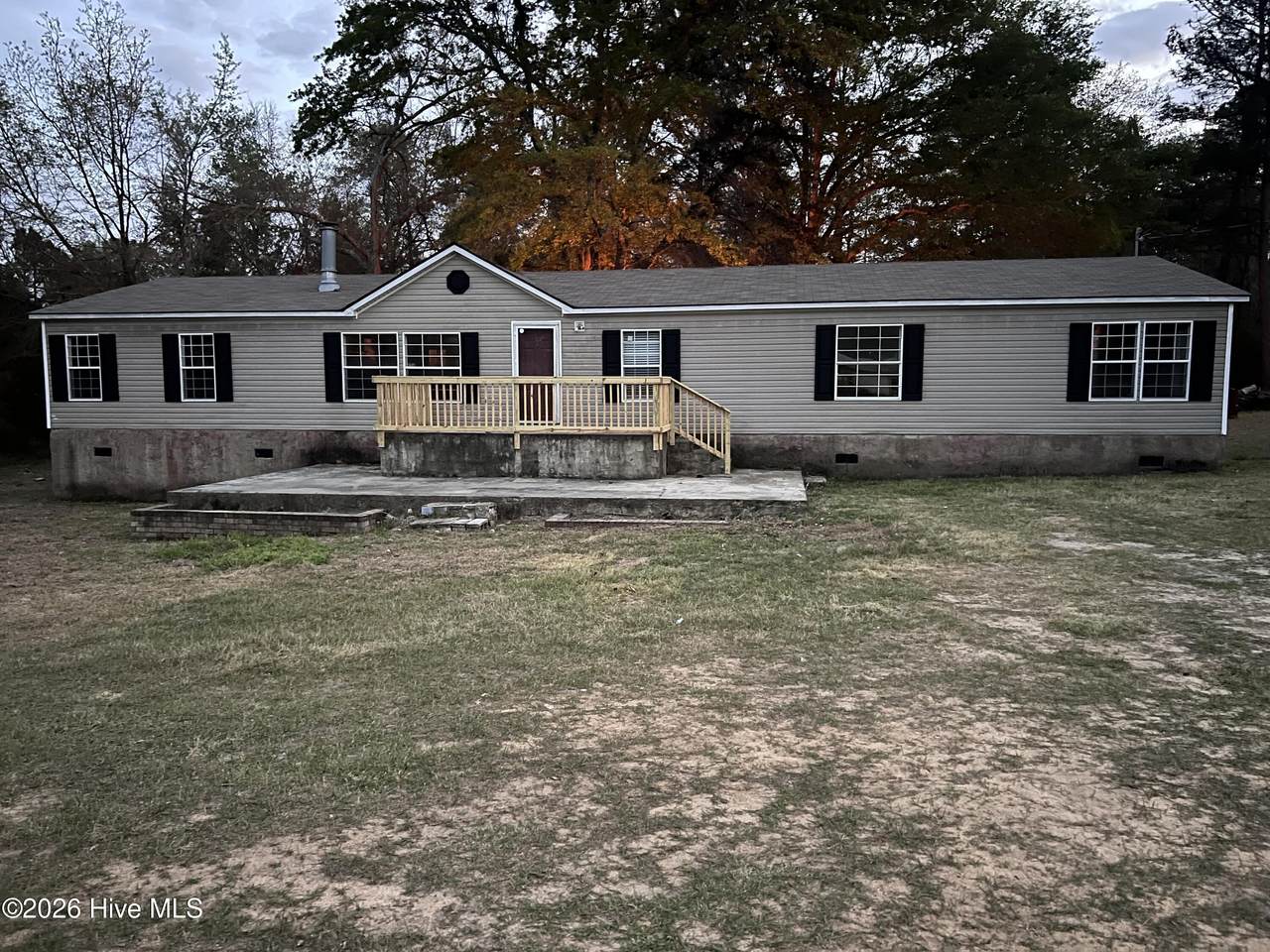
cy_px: 476
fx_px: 954
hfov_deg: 67.3
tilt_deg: -6.6
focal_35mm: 26
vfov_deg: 53.1
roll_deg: +0.5
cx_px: 635
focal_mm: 5.7
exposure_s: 1/9
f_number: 1.5
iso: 640
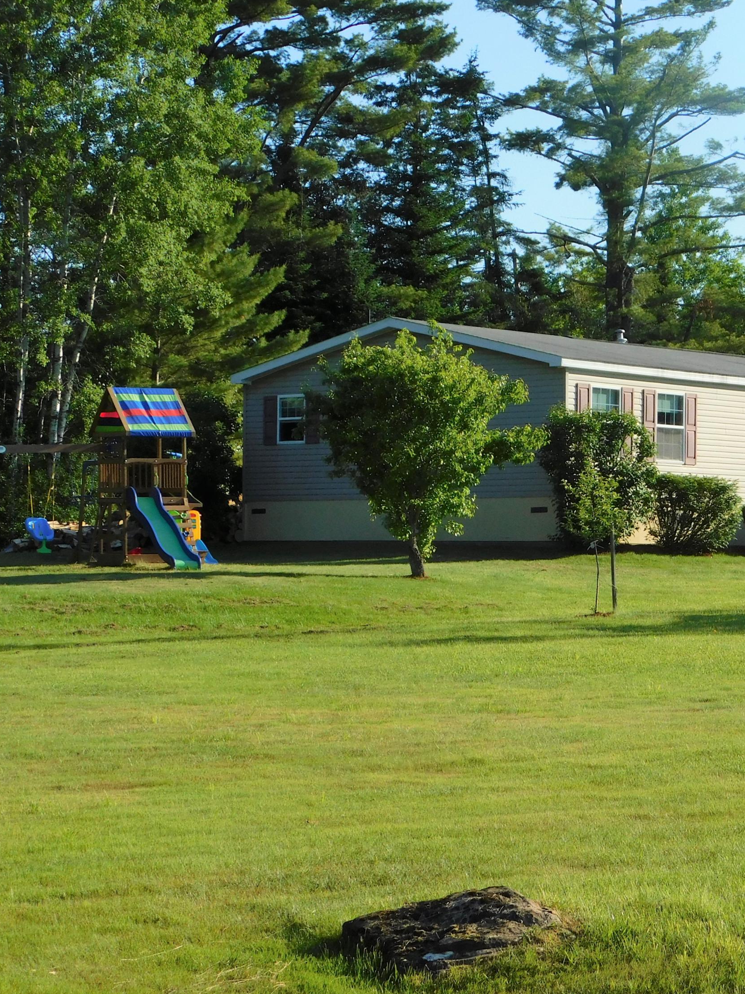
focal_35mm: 89
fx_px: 2554
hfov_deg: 16.5
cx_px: 571
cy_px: 494
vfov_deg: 22.0
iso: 125
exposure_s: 1/800
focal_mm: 11.7
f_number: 4.2
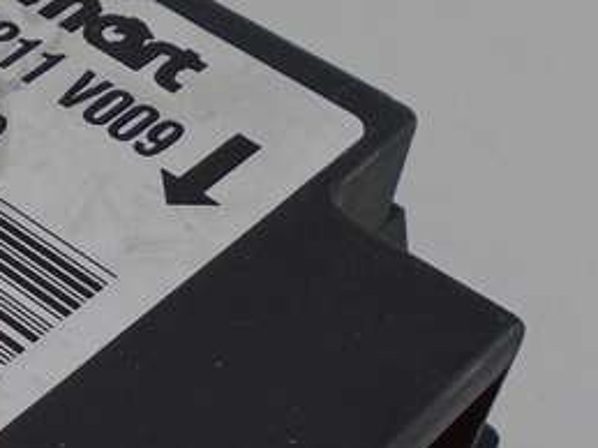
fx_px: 1899
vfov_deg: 13.4
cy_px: 337
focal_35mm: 110
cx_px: -279
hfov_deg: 16.4
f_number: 3.2
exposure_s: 1/200
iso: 100
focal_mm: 4.6
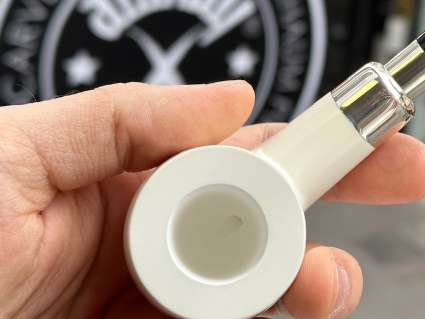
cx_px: 356
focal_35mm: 88
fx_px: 1081
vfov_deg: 16.7
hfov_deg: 21.9
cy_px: 102
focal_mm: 6.86
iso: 64
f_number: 1.78
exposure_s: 1/558
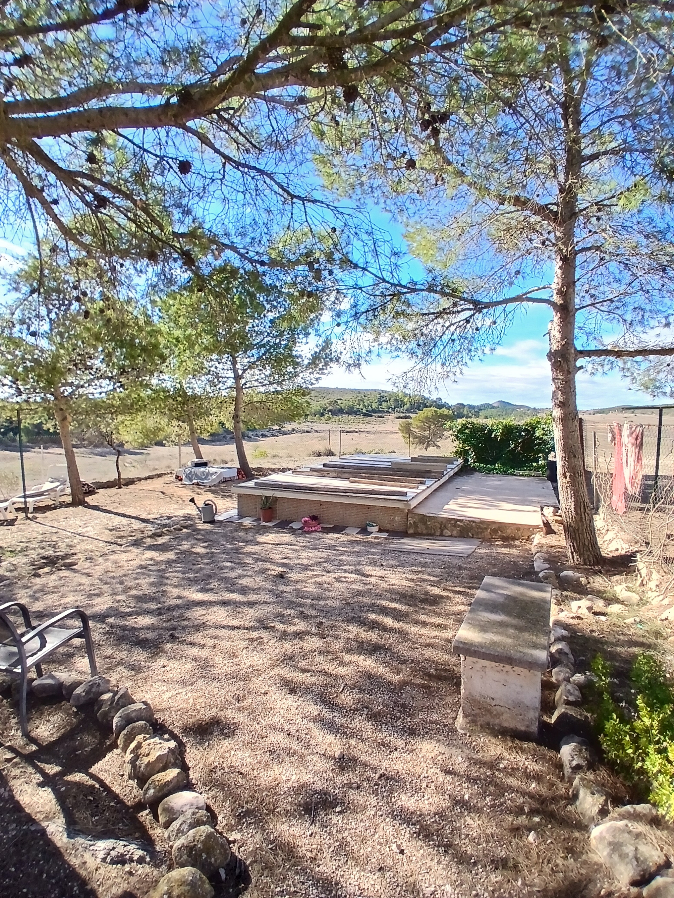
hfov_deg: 74.7
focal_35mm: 17
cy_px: 449
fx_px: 441
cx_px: 337
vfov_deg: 91.0
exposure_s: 1/333
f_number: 2.2
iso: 50
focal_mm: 1.4
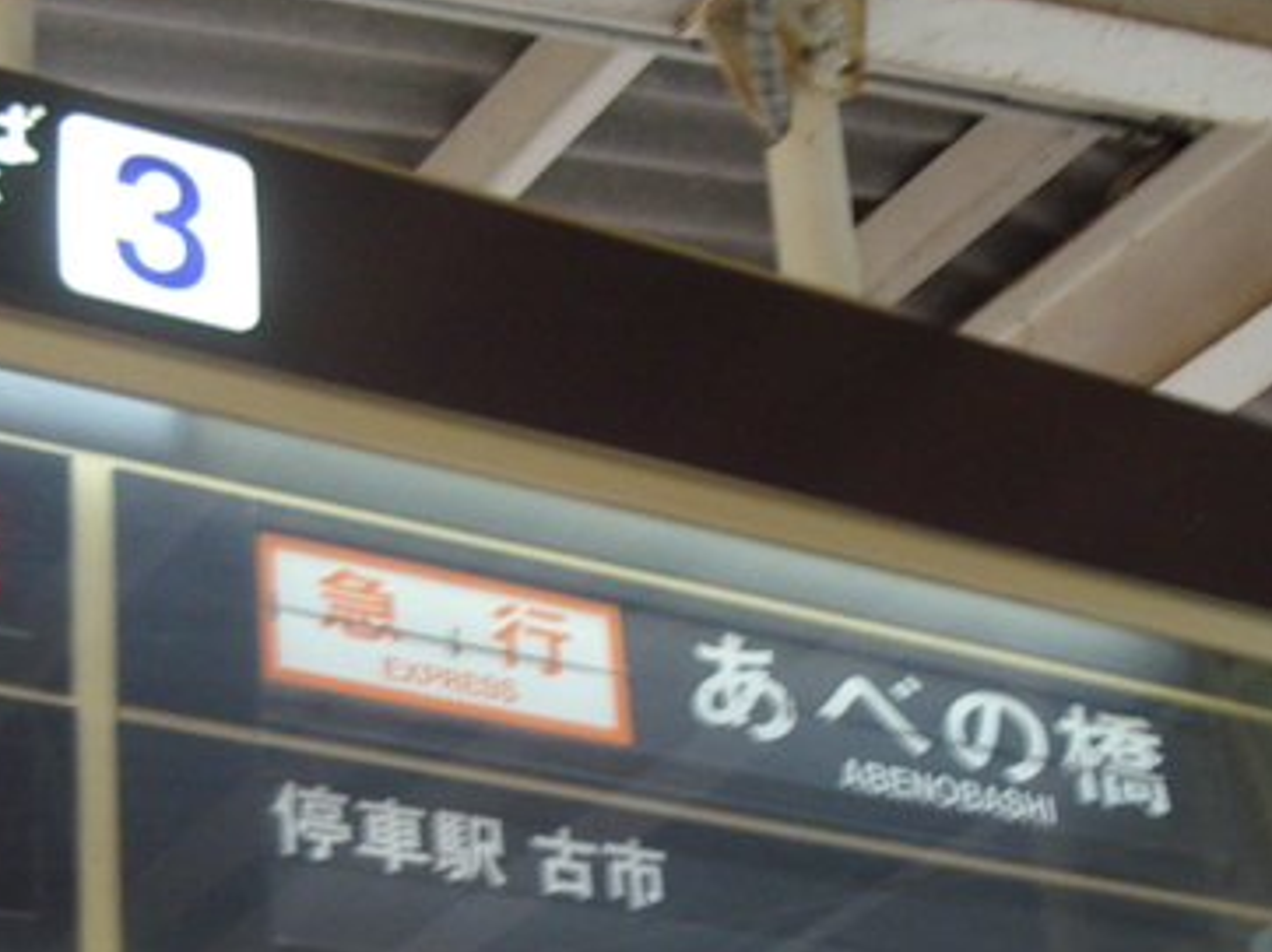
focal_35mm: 84
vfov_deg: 17.4
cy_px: 720
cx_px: 450
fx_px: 3085
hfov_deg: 23.2
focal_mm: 5.8
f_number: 2.6
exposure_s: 1/30
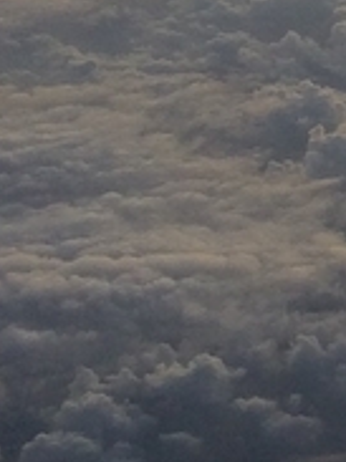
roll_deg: +0.0
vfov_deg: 9.8
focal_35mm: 190
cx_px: 826
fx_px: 2535
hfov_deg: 7.3
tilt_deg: -4.4
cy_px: -412
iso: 32
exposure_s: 1/40
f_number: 2.2
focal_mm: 4.15
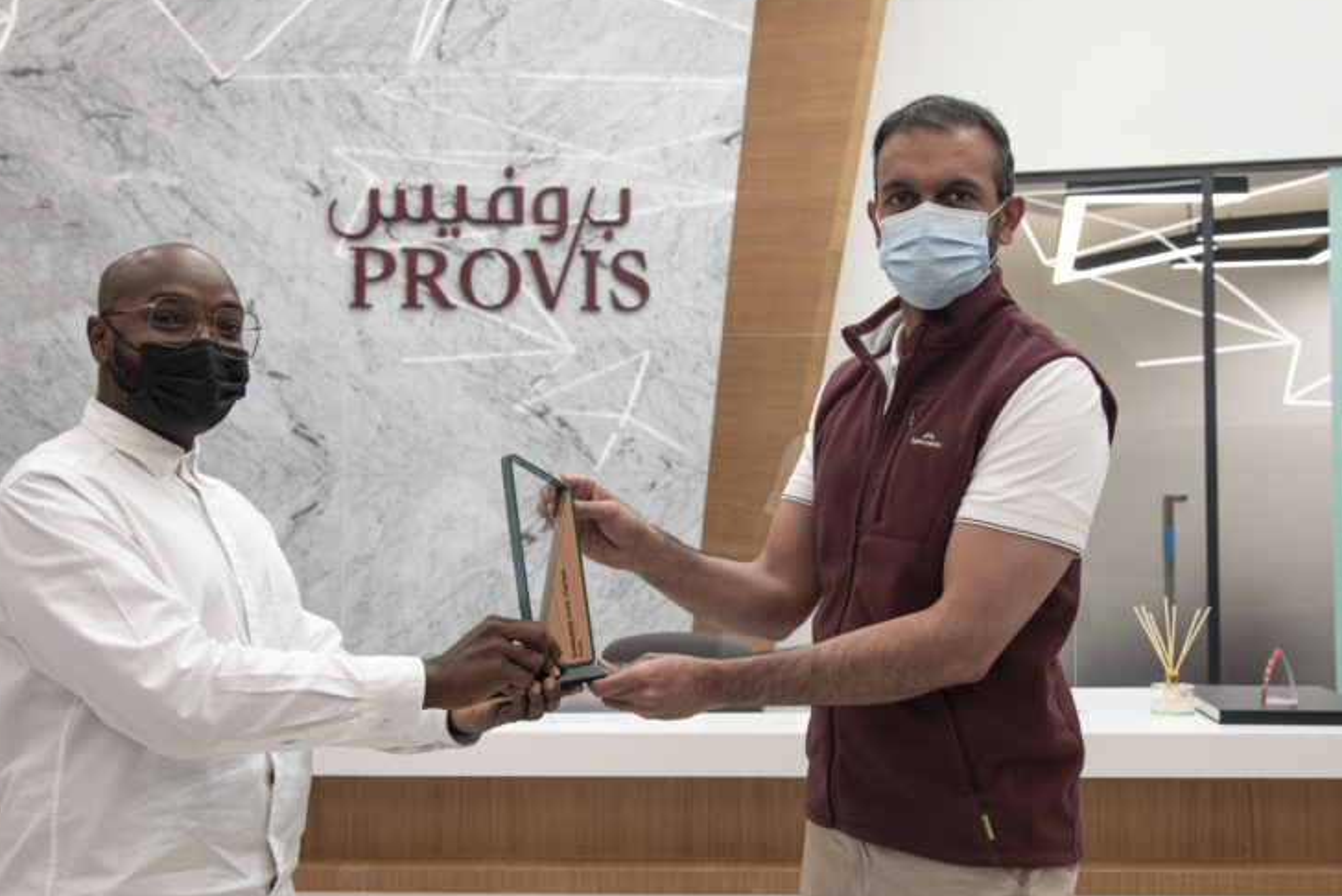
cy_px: 455
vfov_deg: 29.9
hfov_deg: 43.6
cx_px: 678
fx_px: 1678
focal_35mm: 45
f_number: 4.5
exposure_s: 1/80
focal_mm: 32
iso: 400
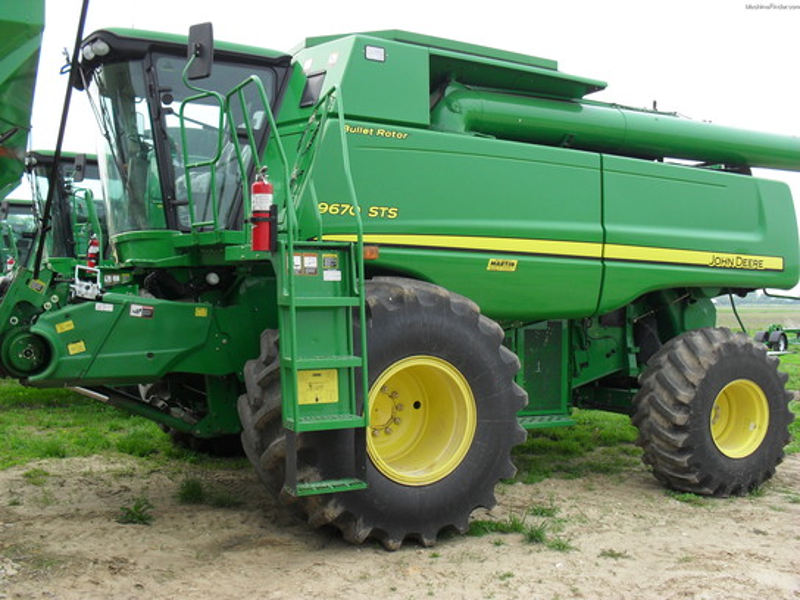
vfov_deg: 40.7
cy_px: 300
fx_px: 809
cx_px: 400
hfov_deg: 52.6
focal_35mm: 35
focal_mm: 6.3
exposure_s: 1/180
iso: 100
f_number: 3.2
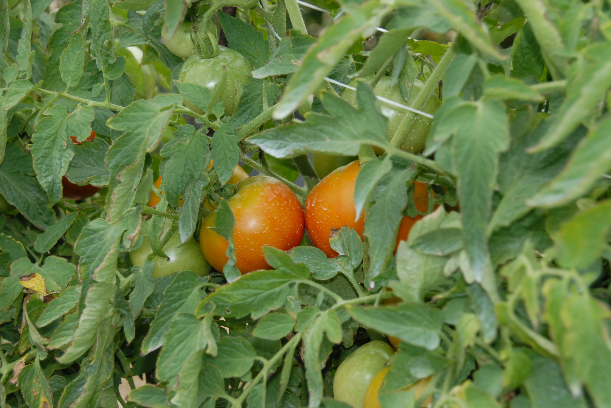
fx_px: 2054
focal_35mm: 121
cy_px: 206
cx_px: 304
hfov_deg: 16.9
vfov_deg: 11.3
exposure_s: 1/250
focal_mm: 80
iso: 400
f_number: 6.3
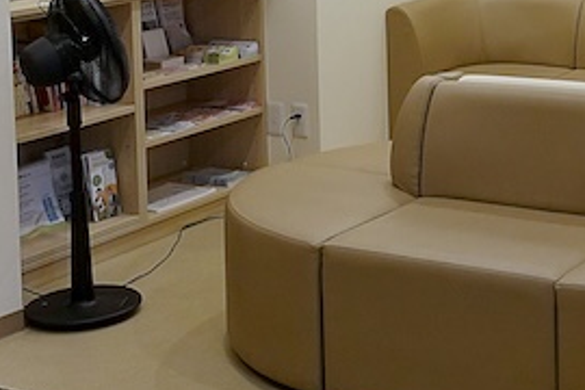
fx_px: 1300
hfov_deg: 24.8
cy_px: -76
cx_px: 503
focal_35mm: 80
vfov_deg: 16.4
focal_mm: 8.8
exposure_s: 1/125
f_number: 2.8
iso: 500
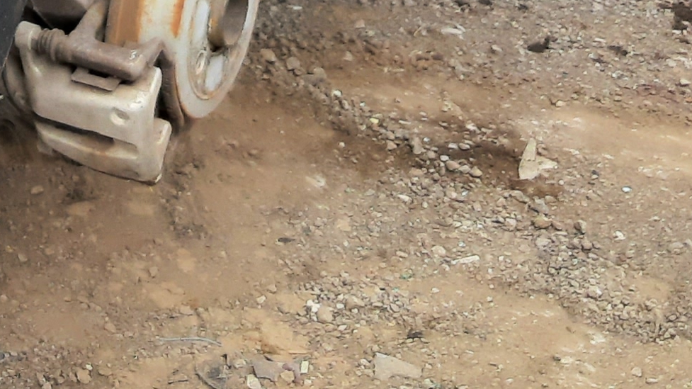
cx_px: -156
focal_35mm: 116
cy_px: -541
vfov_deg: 9.3
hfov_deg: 17.5
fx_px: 2128
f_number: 1.7
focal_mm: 3.92
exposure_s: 1/426
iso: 40
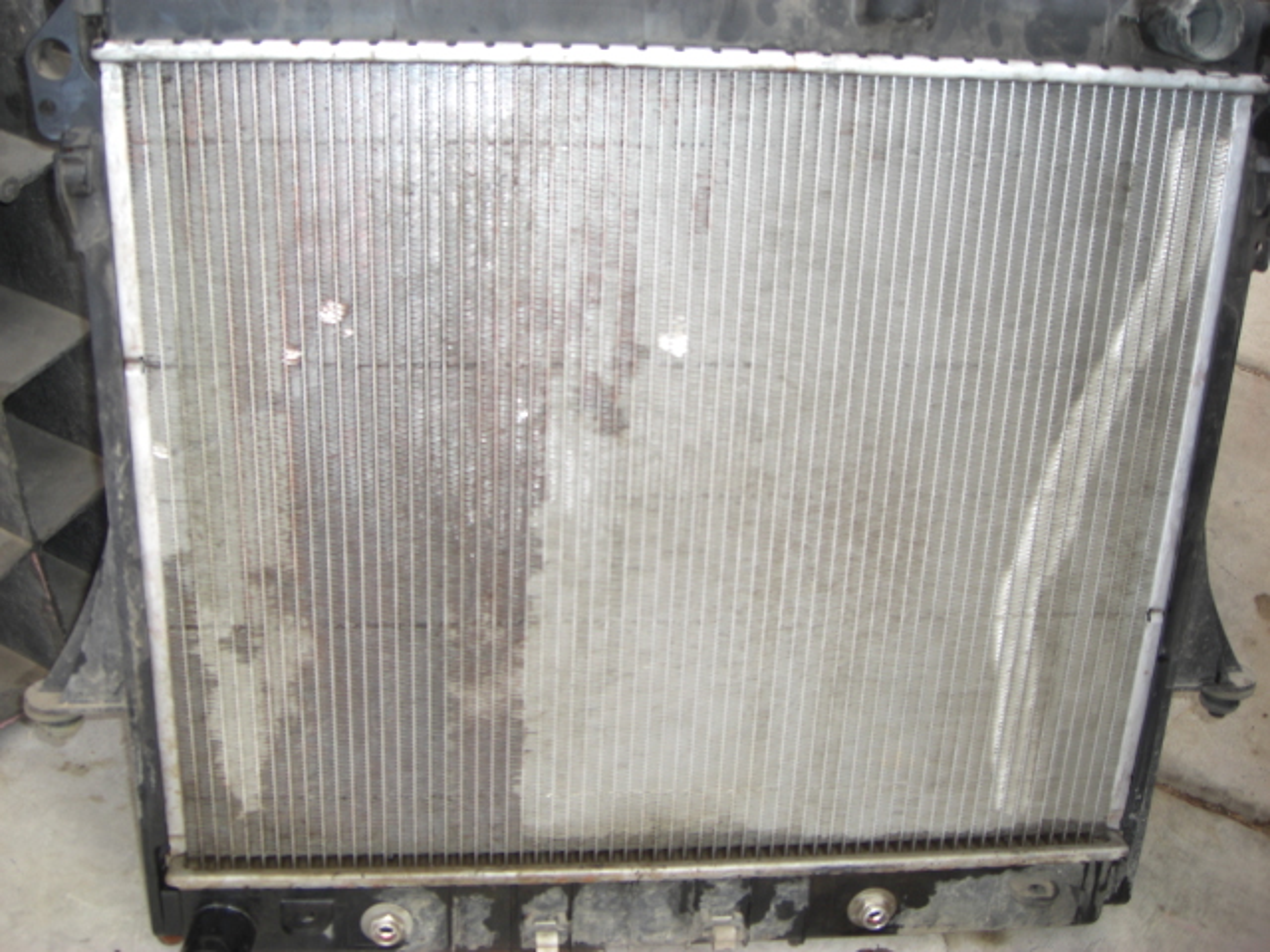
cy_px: 476
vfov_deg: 37.7
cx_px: 635
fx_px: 1394
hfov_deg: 49.0
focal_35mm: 38
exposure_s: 1/100
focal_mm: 7.9
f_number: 2.8
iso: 100
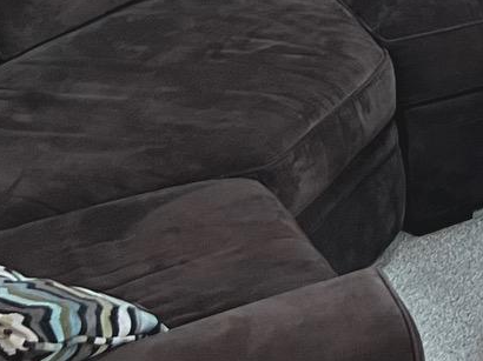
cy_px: -400
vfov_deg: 10.3
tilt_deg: -11.0
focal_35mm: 130
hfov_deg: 13.8
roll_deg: +0.7
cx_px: 823
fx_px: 1813
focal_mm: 5.7
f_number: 1.5
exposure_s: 1/60
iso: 160
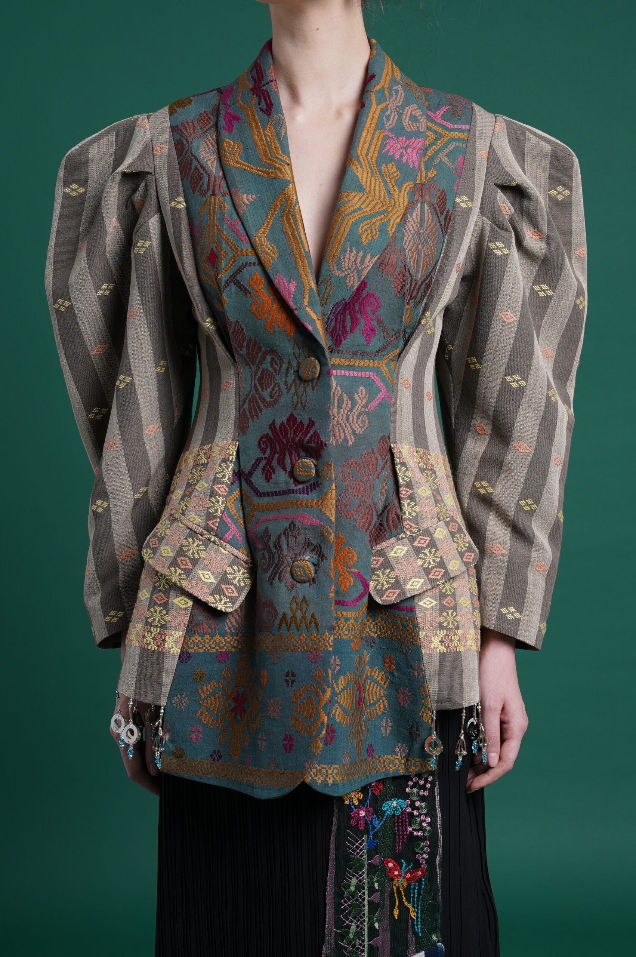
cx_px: 318
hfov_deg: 21.2
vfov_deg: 31.4
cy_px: 478
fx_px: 1699
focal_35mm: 64
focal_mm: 64
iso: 200
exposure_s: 1/125
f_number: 9
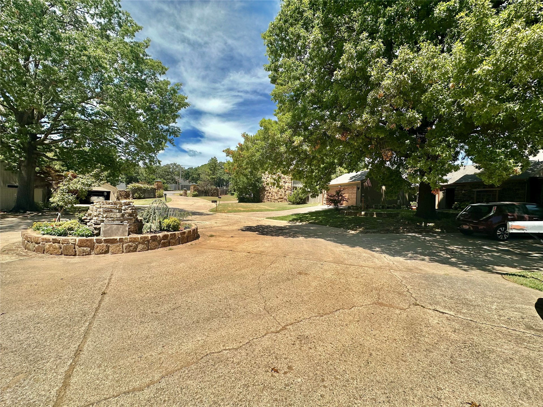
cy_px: 204
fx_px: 220
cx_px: 272
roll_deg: -2.1
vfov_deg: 85.7
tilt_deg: +1.2
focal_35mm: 14
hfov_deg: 102.1
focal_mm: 2.22
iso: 40
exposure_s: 1/2398
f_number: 2.2
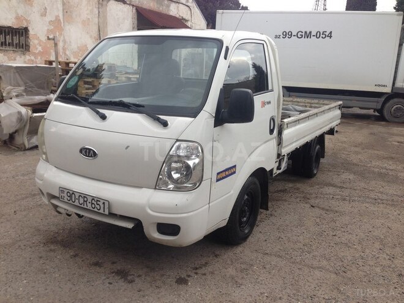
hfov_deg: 55.4
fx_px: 385
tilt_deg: -10.4
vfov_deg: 42.9
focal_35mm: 33
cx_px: 202
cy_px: 152
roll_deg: -2.3
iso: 50
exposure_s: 1/169
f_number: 2.4
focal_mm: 4.12
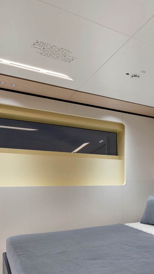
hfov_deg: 34.0
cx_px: 159
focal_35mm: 31
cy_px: 190
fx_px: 225
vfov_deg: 60.6
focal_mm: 14
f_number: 11
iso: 100
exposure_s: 1
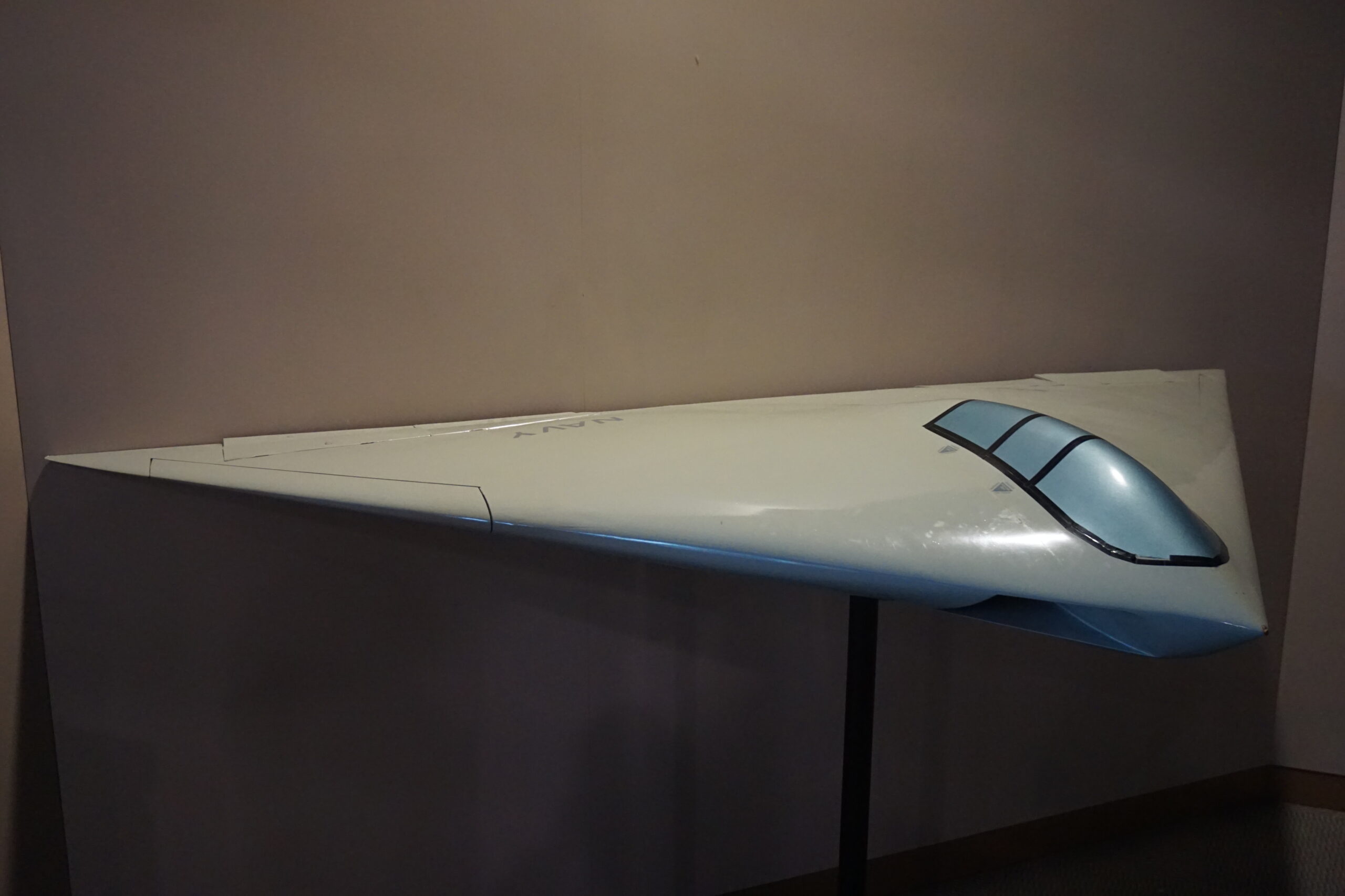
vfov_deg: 40.0
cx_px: 672
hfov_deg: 57.2
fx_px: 1233
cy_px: 448
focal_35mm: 33
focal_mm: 22
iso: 3200
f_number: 4
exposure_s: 1/100
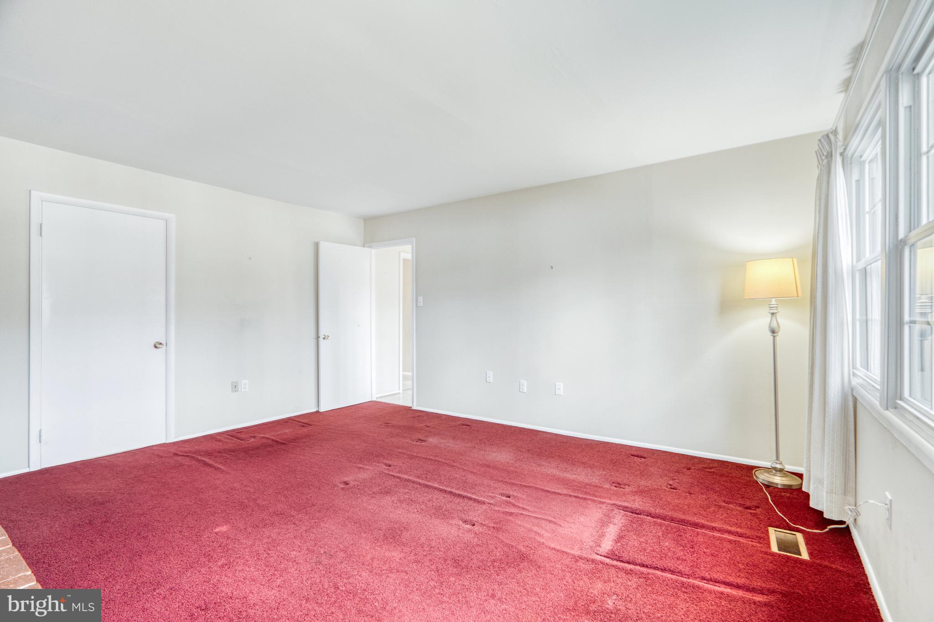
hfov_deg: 96.7
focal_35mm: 16
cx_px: 467
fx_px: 415
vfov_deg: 73.7
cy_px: 311
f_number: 7.1
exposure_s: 1/5
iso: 1250
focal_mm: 16
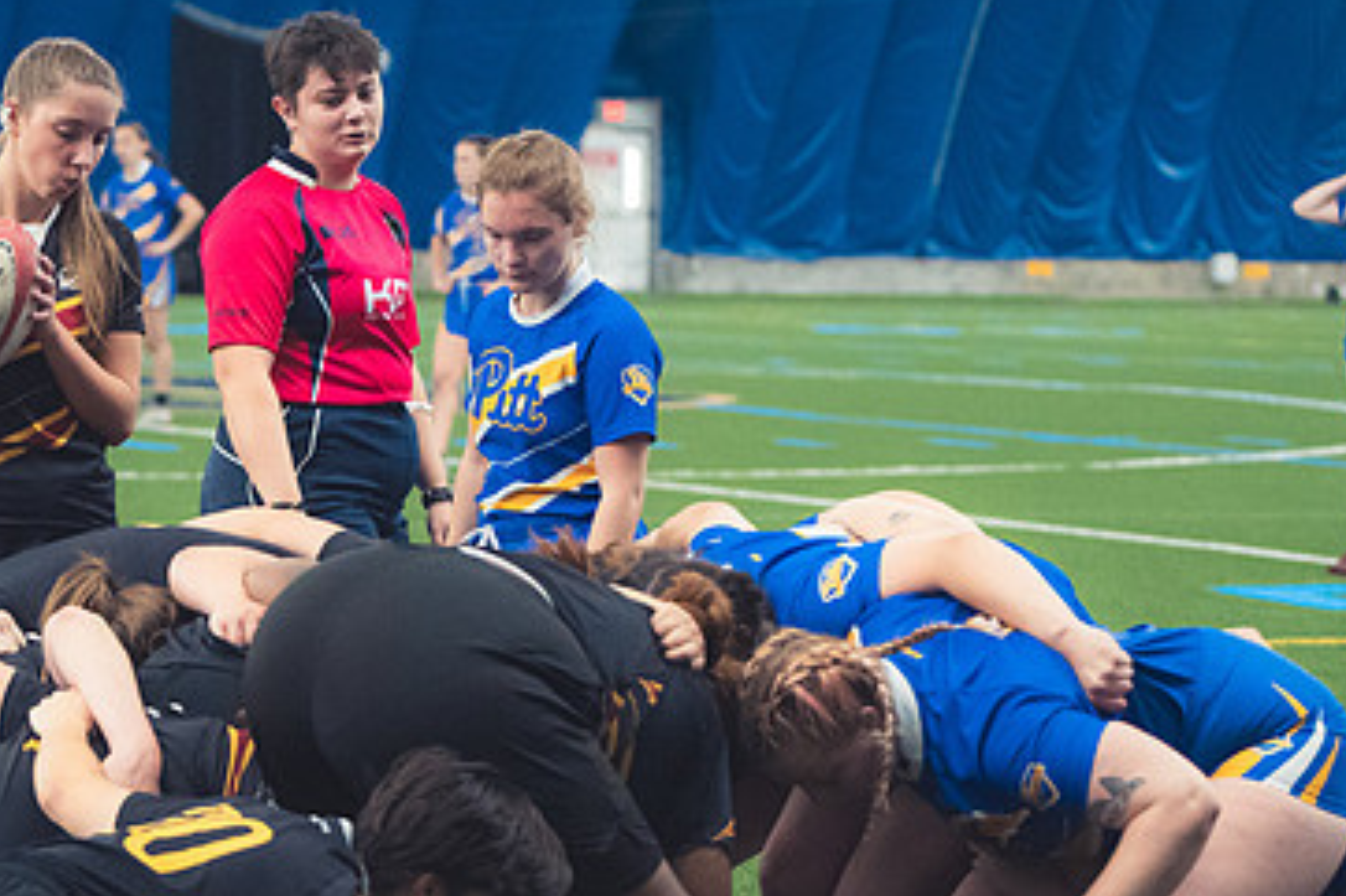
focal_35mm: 168
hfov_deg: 12.2
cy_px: 517
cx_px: 416
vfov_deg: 8.2
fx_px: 6278
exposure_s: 1/320
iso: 5000
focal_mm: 70
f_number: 2.8
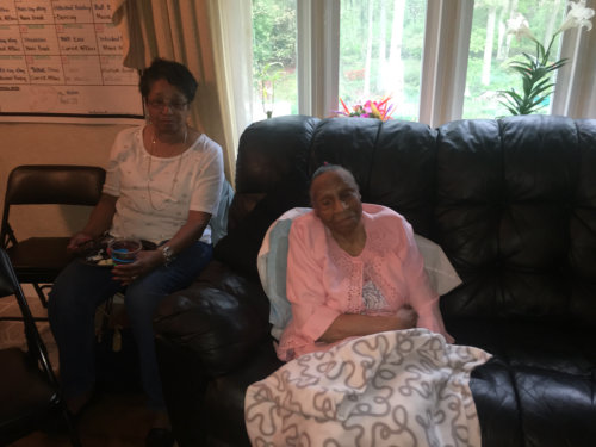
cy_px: 224
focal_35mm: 29
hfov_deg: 61.7
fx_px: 499
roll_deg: +0.9
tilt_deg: -21.5
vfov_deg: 48.2
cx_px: 298
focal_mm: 4.15
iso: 125
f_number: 2.2
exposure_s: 1/30
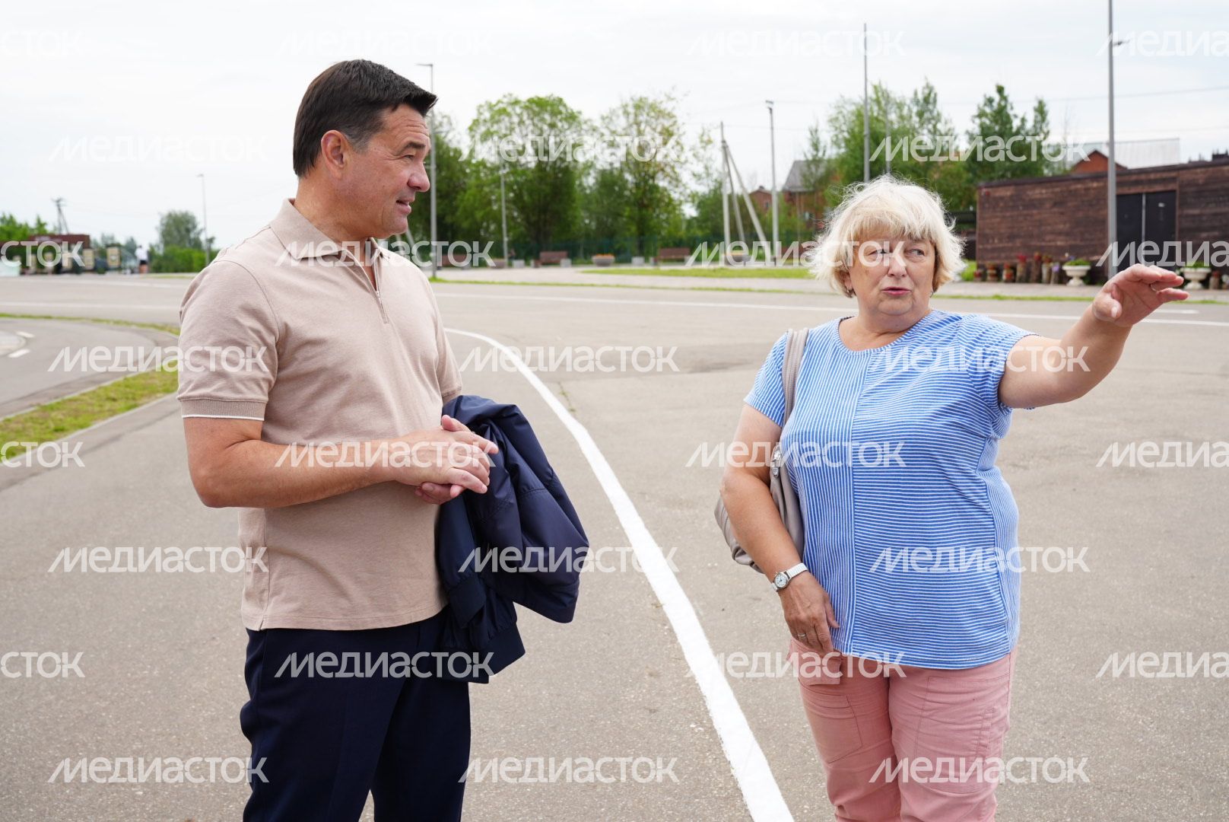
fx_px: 1366
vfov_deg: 33.5
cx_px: 614
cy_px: 411
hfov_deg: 48.4
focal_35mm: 40
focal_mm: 40
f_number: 6.3
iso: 500
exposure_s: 1/800
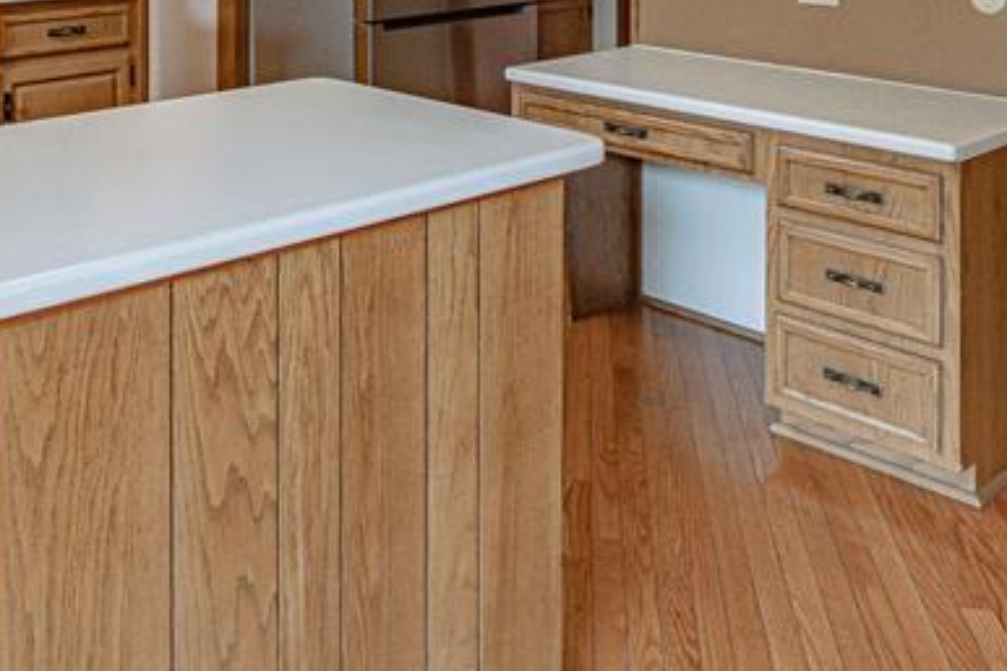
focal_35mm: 45
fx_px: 1258
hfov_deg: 43.1
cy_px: -140
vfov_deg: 26.4
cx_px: 347
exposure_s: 1/800
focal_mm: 16
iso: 1250
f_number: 4
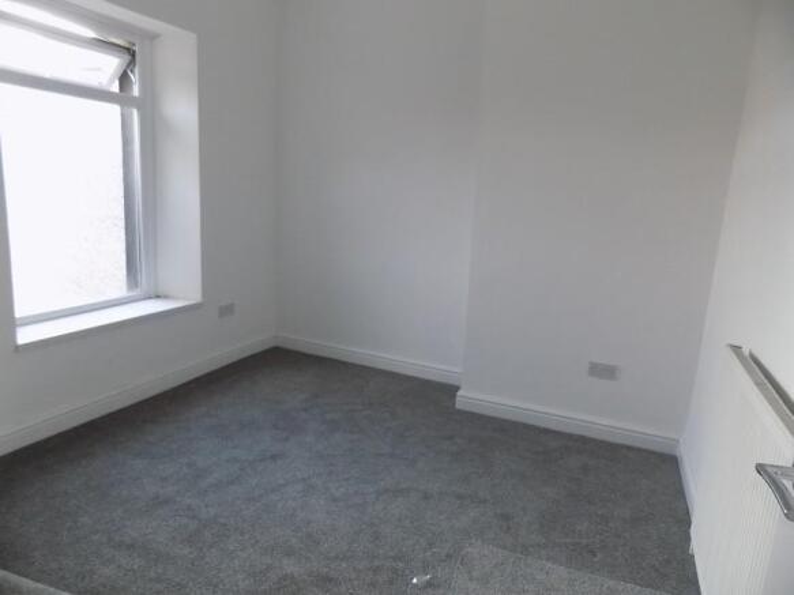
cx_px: 397
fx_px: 527
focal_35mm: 23
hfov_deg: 73.9
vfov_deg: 58.9
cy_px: 298
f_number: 3.1
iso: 320
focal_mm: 4
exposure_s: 1/30
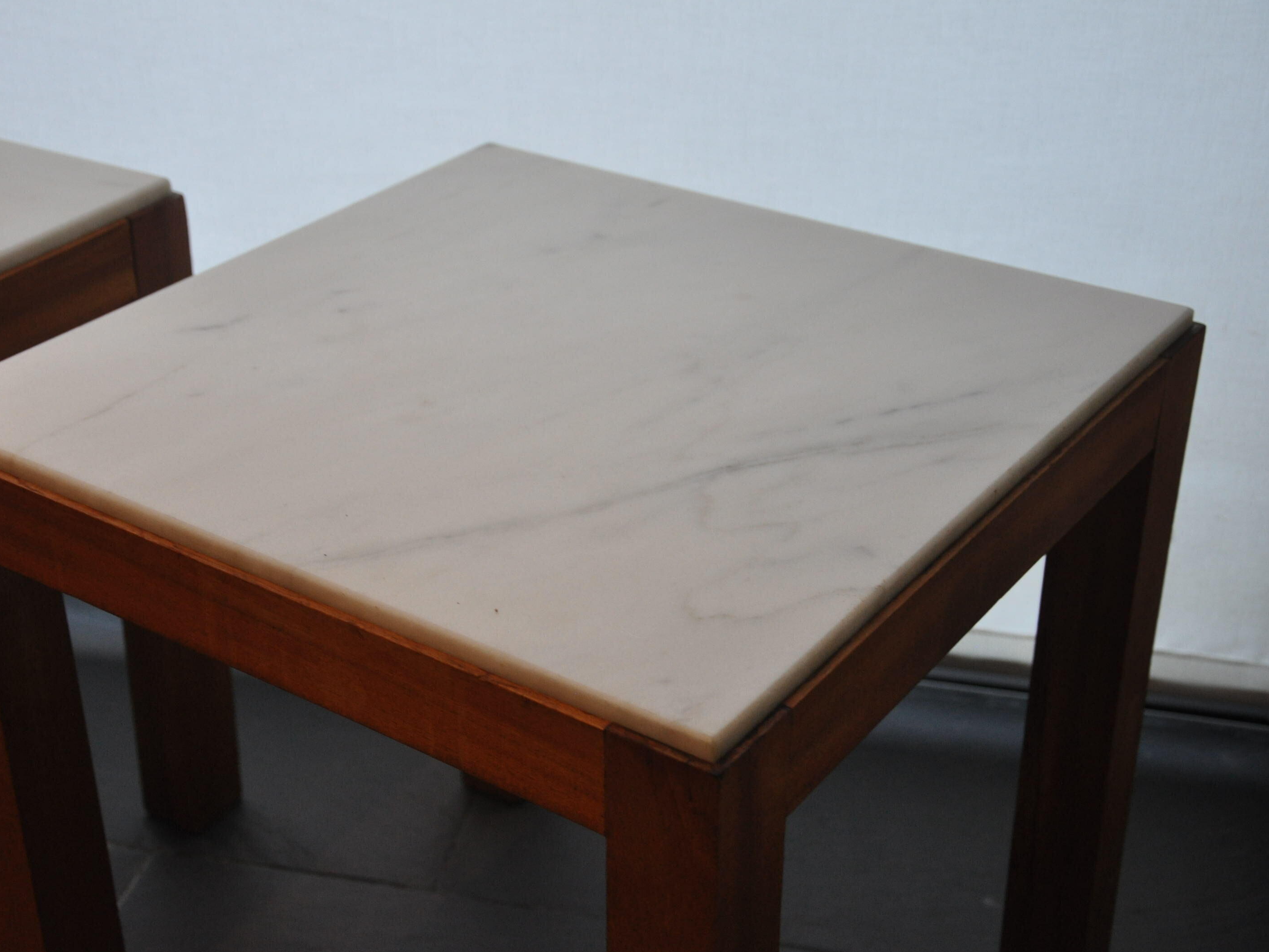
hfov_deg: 34.3
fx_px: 2053
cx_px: 558
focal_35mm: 56
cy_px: 476
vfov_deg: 26.1
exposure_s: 1/50
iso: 800
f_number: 4.2
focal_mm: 34
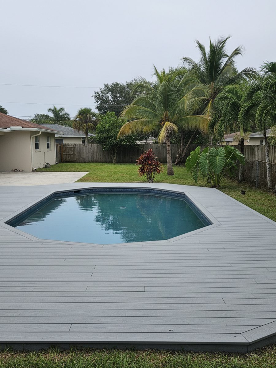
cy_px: 184
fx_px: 255
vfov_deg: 71.6
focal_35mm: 24
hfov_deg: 56.8
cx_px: 138
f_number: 1.78
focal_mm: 6.8
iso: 312
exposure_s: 1/1451
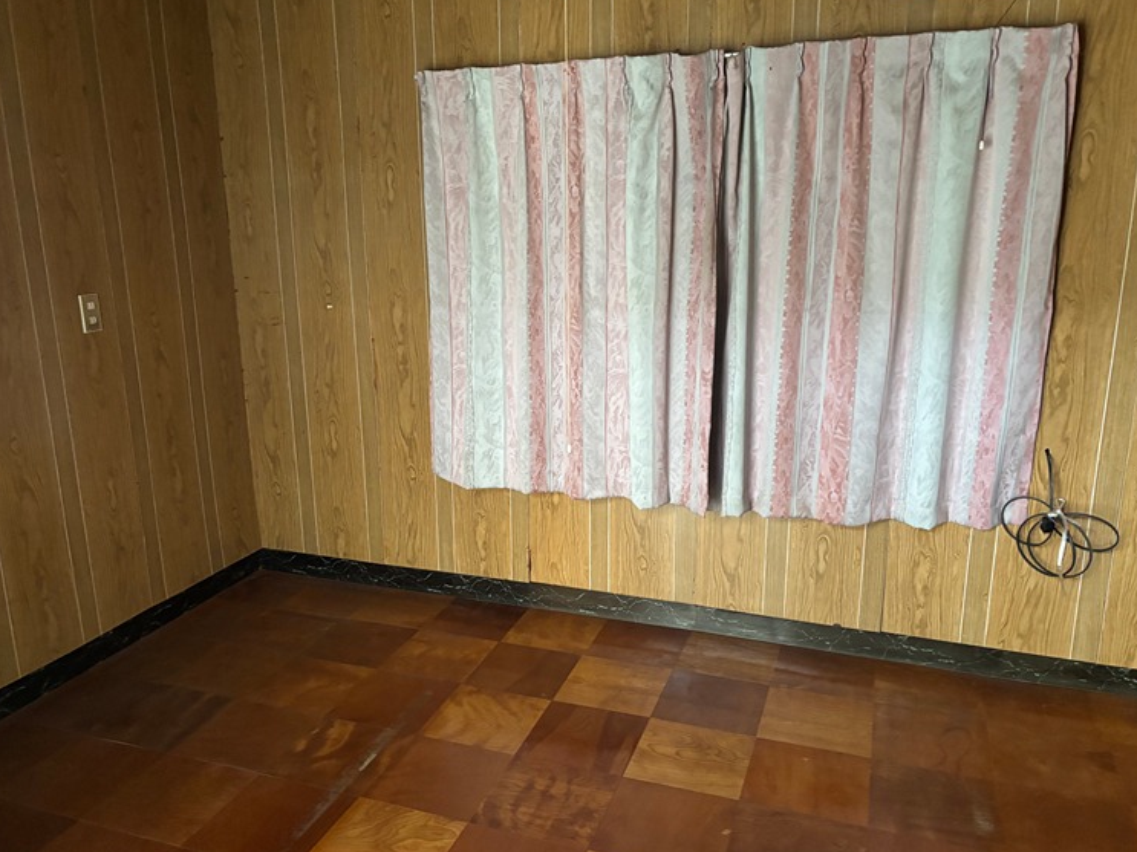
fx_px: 920
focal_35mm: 28
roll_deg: +1.4
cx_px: 546
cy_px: 442
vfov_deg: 49.7
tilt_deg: -15.3
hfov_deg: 63.4
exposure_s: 1/40
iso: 640
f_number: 1.6
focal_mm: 5.96
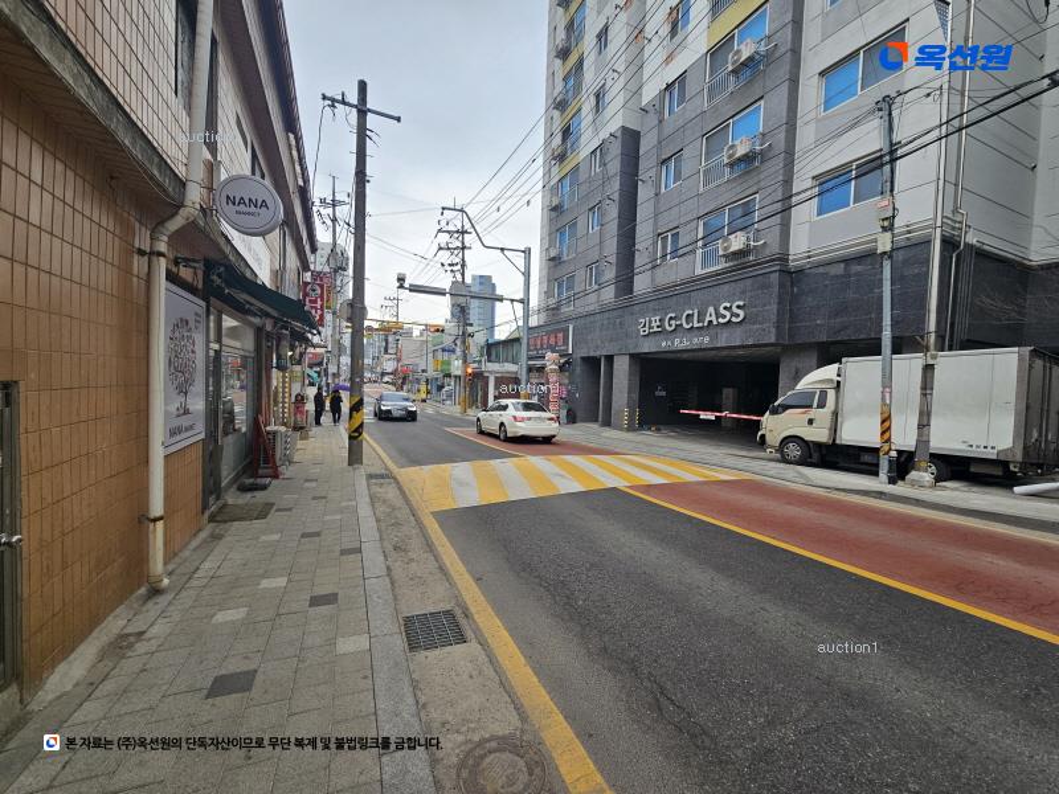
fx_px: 398
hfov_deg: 106.2
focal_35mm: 13
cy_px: 397
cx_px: 530
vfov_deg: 89.9
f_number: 2.2
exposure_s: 1/251
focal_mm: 2.2
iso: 50
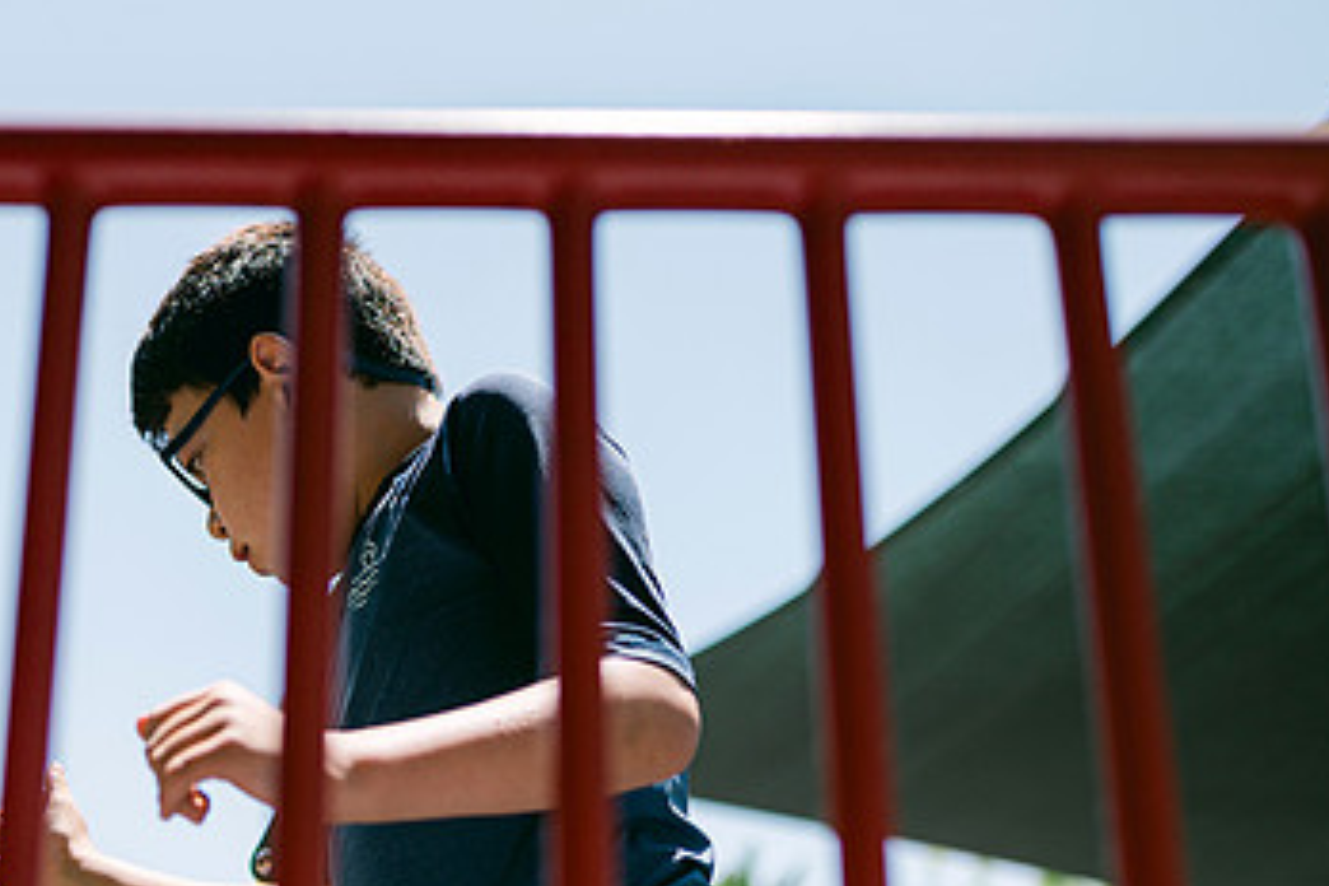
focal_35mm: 59
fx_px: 2178
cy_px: 569
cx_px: 355
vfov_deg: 22.9
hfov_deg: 33.4
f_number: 2
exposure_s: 1/8000
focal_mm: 35
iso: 100
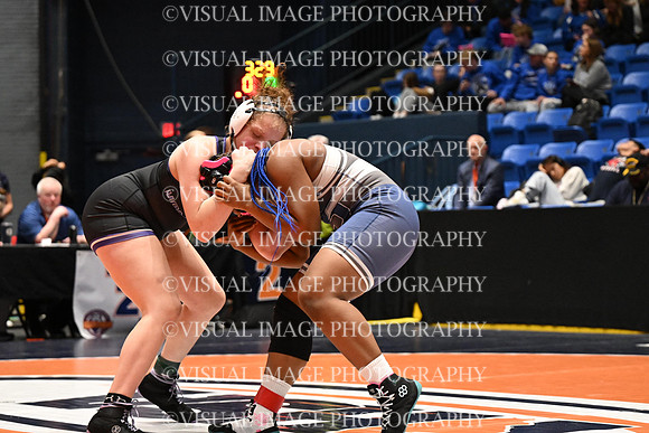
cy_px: 216
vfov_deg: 13.0
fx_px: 1893
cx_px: 324
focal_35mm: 105
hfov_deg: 19.5
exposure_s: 1/960
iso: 5000
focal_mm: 70
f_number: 2.8
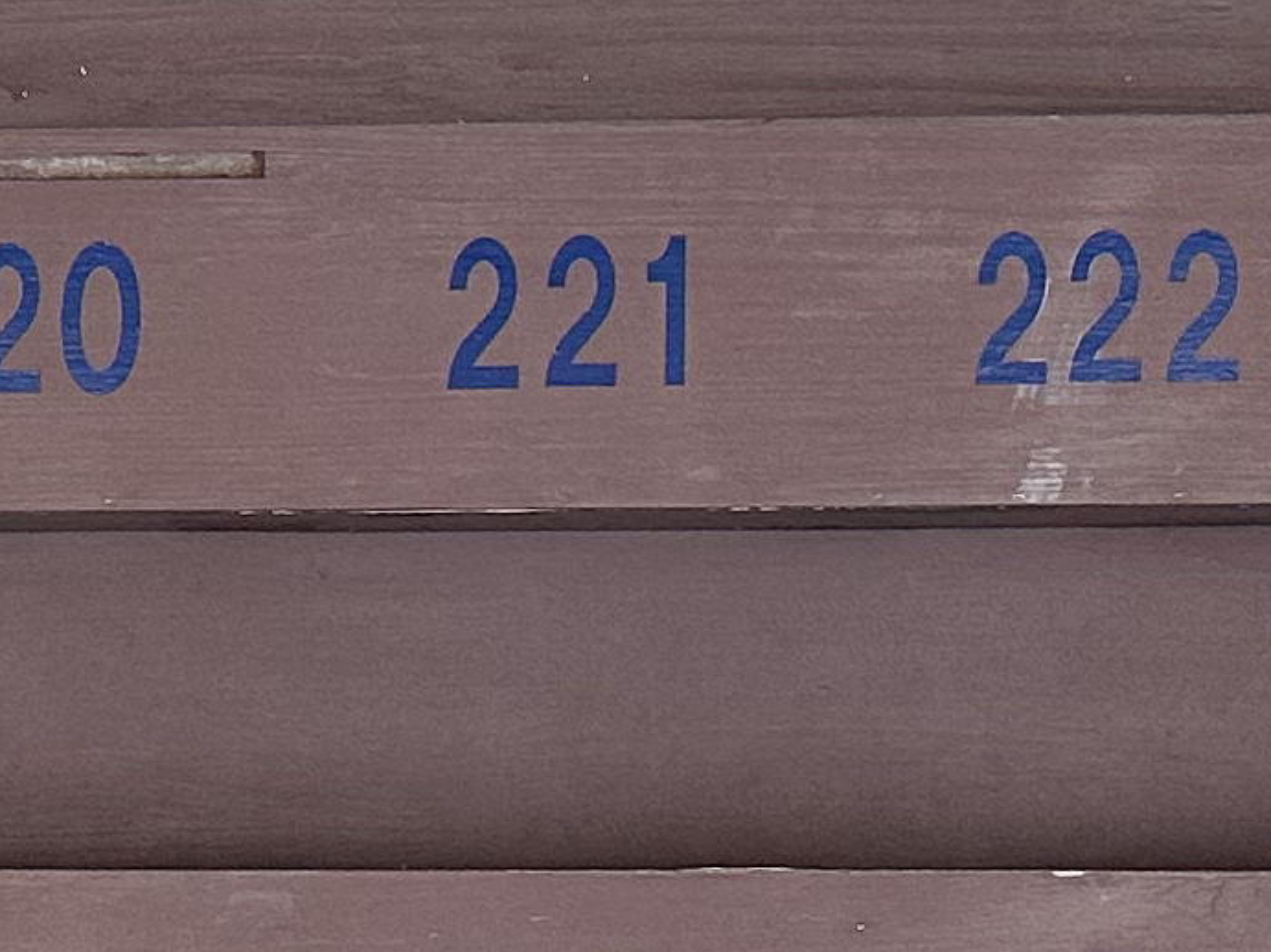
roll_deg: +0.1
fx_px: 5140
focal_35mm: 140
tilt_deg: -2.0
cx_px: -681
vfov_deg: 10.5
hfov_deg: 13.2
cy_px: 1013
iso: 250
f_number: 1.78
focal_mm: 6.86
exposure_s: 1/68
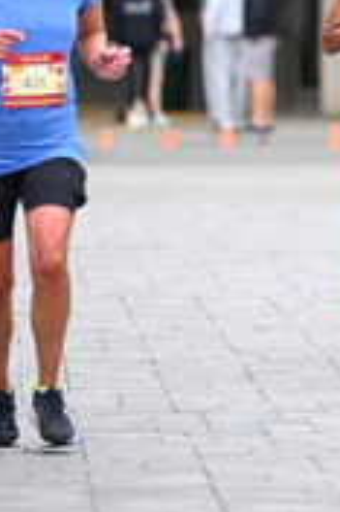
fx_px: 7778
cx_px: 484
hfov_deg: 2.5
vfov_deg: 3.8
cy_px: -90
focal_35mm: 548
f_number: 2.8
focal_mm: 175
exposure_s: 1/1600
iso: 640
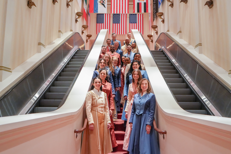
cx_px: 116
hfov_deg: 61.9
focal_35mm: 30
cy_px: 77
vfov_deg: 43.6
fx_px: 192
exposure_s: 1/160
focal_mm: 30
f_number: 4
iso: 4000
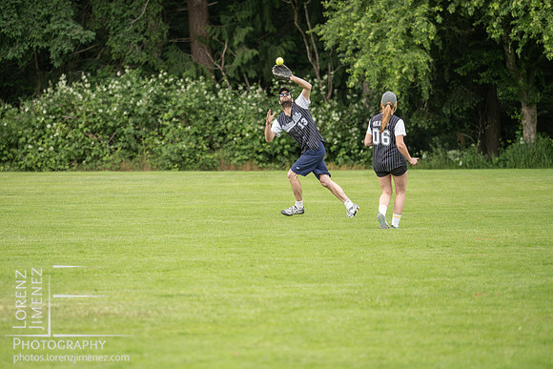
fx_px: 4794
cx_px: 276
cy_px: 208
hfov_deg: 6.6
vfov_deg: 4.4
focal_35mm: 312
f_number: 2.8
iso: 2500
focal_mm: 150
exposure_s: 1/1600
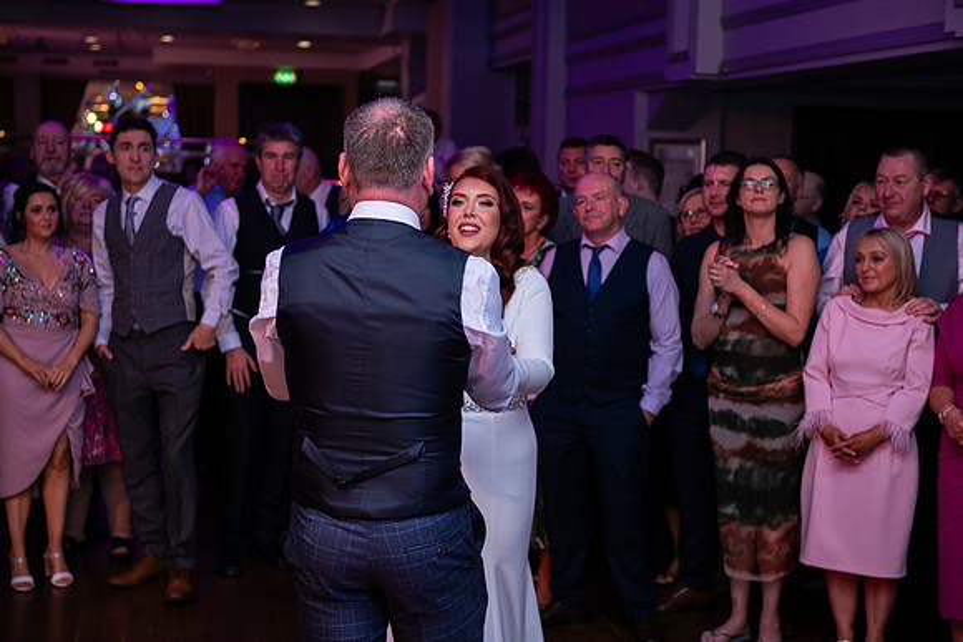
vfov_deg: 22.6
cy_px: 321
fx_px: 1605
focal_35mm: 60
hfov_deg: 33.4
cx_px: 482
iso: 500
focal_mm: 60
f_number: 3.5
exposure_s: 1/160
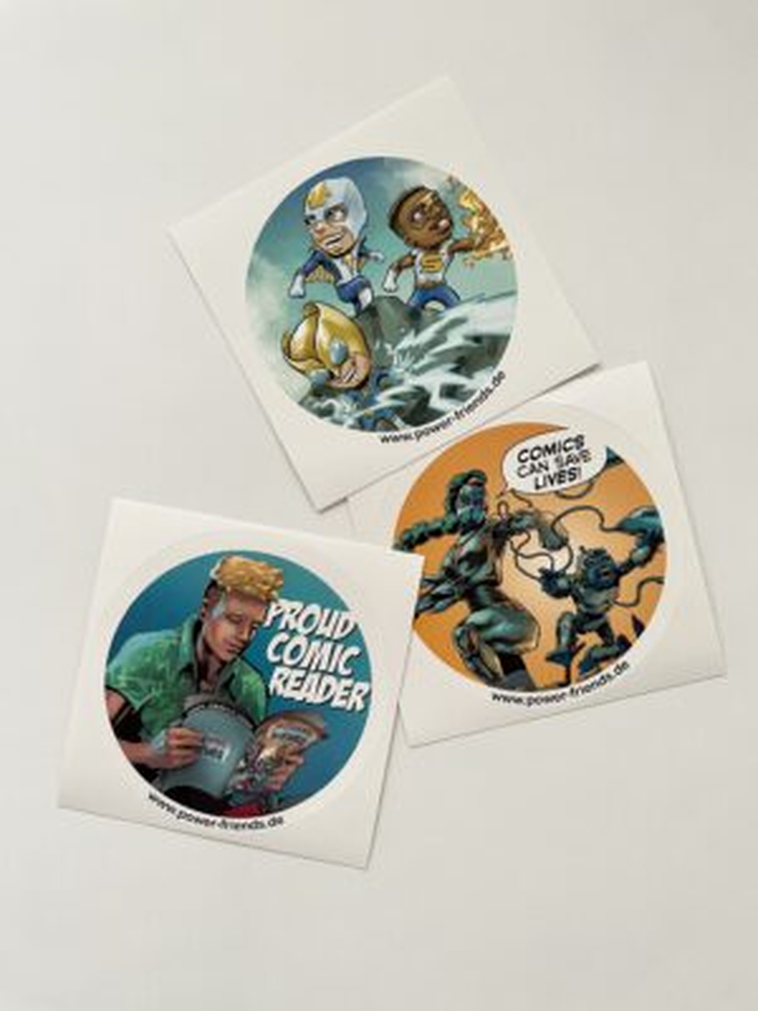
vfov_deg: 67.3
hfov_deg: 53.1
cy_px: 506
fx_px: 759
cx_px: 379
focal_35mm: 26
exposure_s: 1/60
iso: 160
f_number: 1.6
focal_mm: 4.2
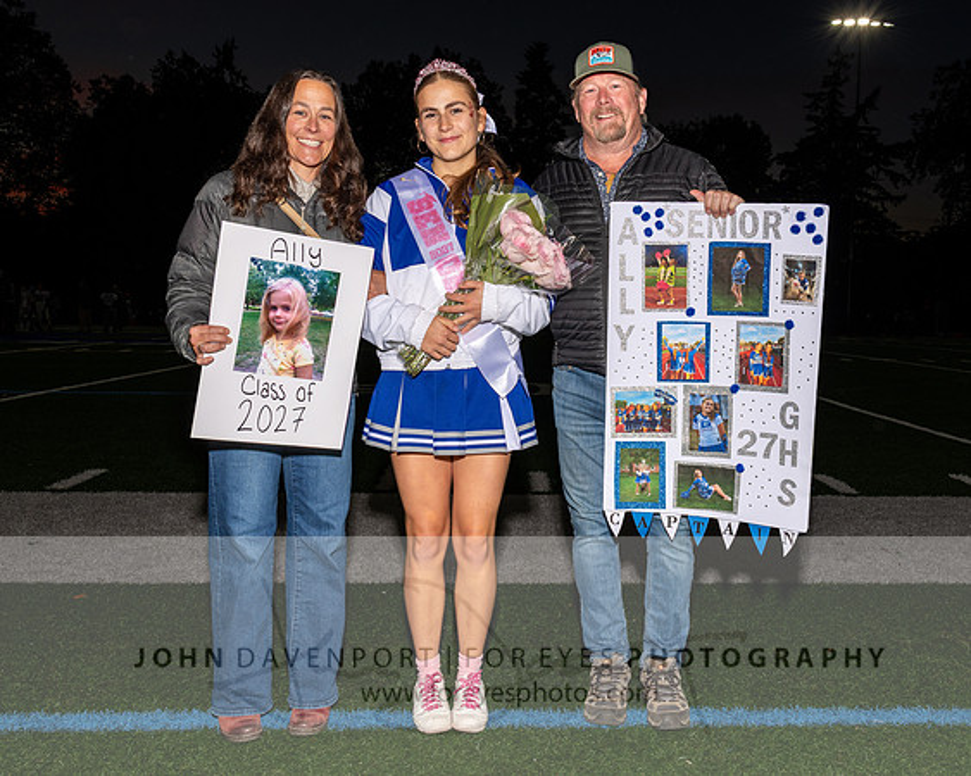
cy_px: 394
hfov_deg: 52.4
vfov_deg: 43.1
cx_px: 554
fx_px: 982
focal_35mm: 34
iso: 200
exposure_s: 1/200
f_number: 10
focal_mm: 24
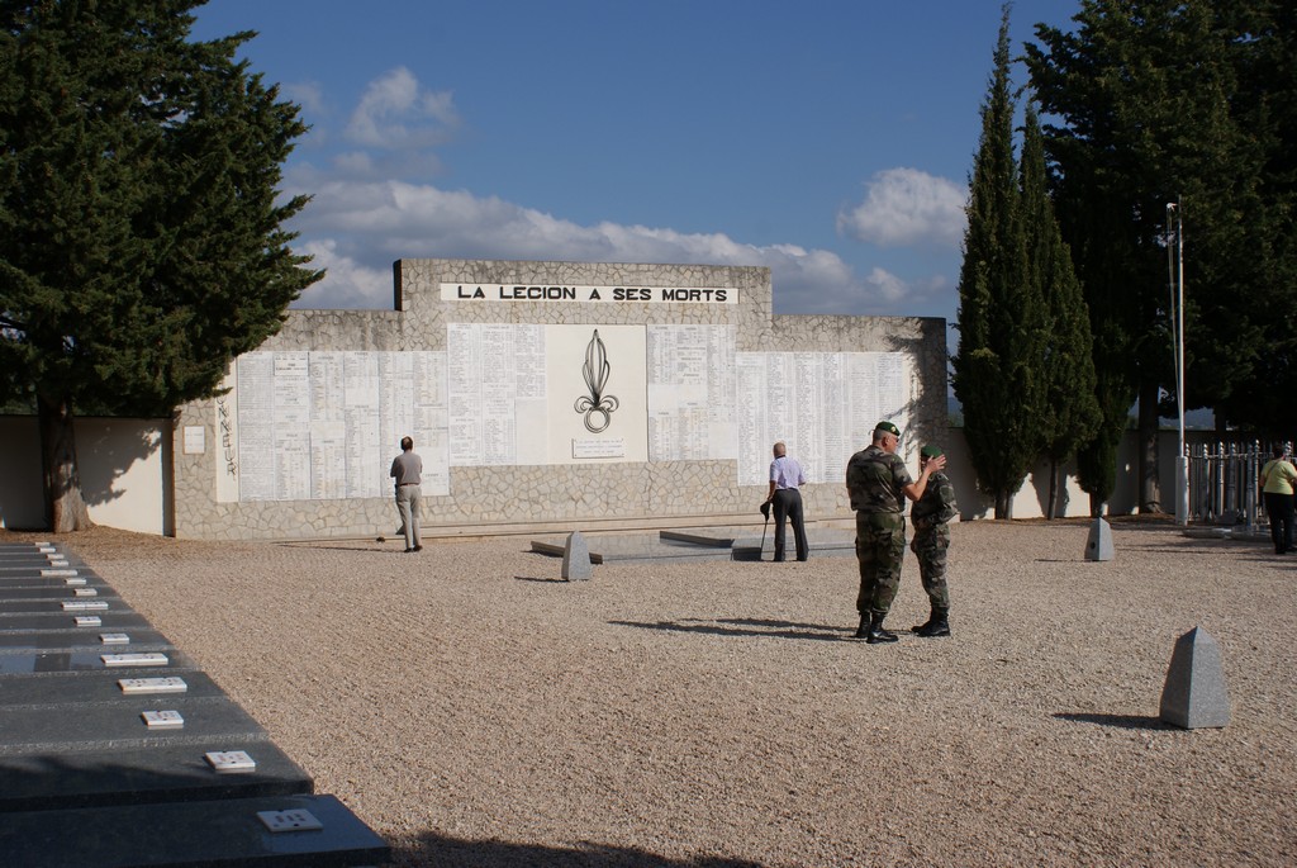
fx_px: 1515
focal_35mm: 42
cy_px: 434
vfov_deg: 32.0
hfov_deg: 46.4
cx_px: 648
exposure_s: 1/250
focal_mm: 28
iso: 100
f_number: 11
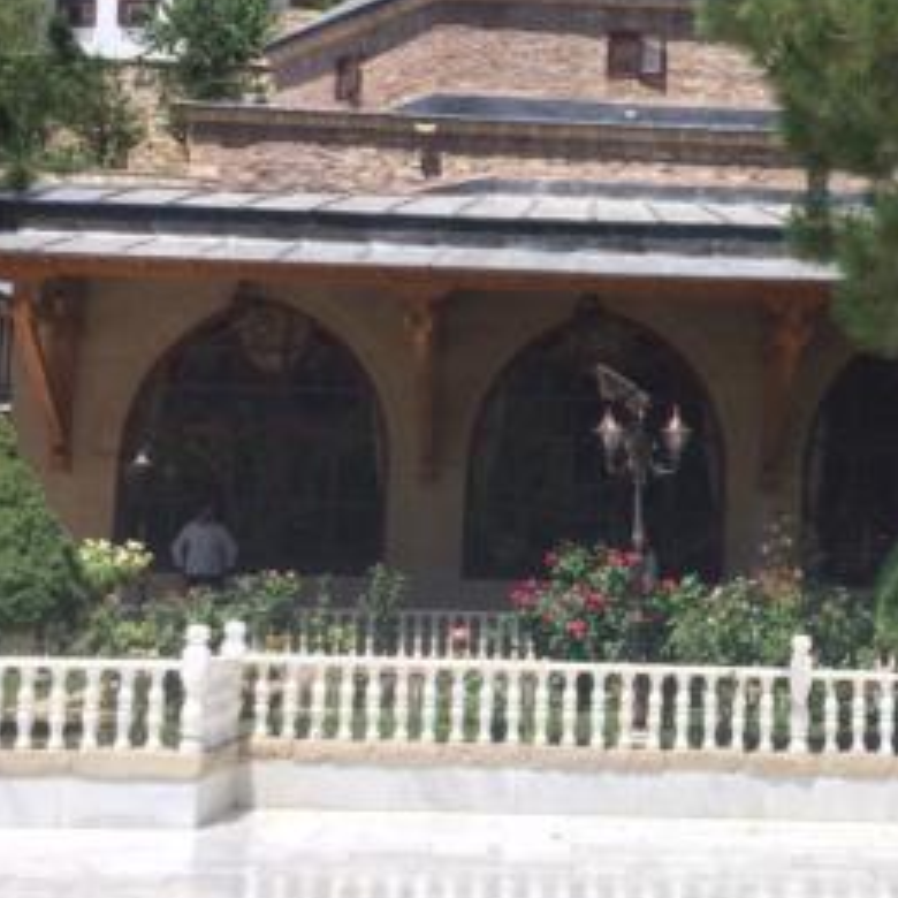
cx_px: 739
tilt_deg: +6.4
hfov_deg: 24.9
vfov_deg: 25.3
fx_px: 1996
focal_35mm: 68
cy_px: 356
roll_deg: -1.0
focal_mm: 4.15
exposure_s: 1/2053
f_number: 2.2
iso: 32
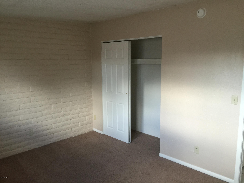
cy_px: 92
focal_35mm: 29
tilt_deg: -10.6
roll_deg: -0.6
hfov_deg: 61.7
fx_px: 204
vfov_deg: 48.2
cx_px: 122
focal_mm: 4.15
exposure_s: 1/15
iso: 50
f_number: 2.2
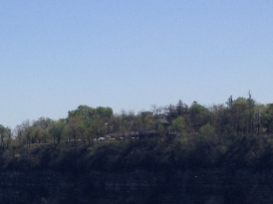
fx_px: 1032
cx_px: -115
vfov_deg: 11.0
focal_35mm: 131
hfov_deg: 14.2
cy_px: 273
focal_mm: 4.28
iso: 50
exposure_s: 1/2304
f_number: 2.4
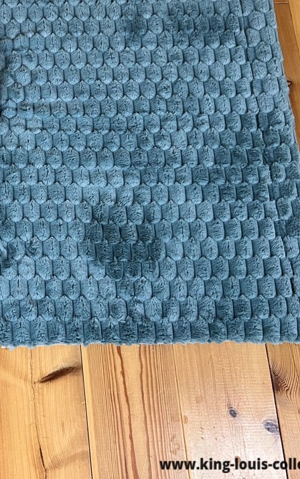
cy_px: 169
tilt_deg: -73.6
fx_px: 654
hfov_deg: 23.7
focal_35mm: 50
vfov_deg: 39.9
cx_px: -53
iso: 125
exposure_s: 1/65
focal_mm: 5.7
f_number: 1.5
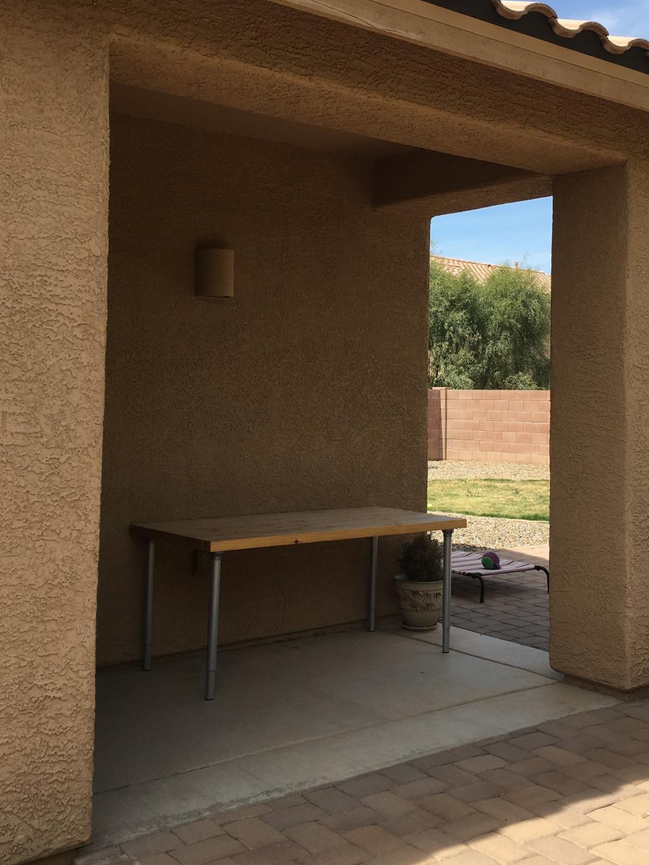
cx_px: 435
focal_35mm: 42
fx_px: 1050
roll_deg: -0.9
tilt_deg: +3.8
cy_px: 338
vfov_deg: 44.5
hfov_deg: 34.0
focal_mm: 4.15
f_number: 2.2
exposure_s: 1/950
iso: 25
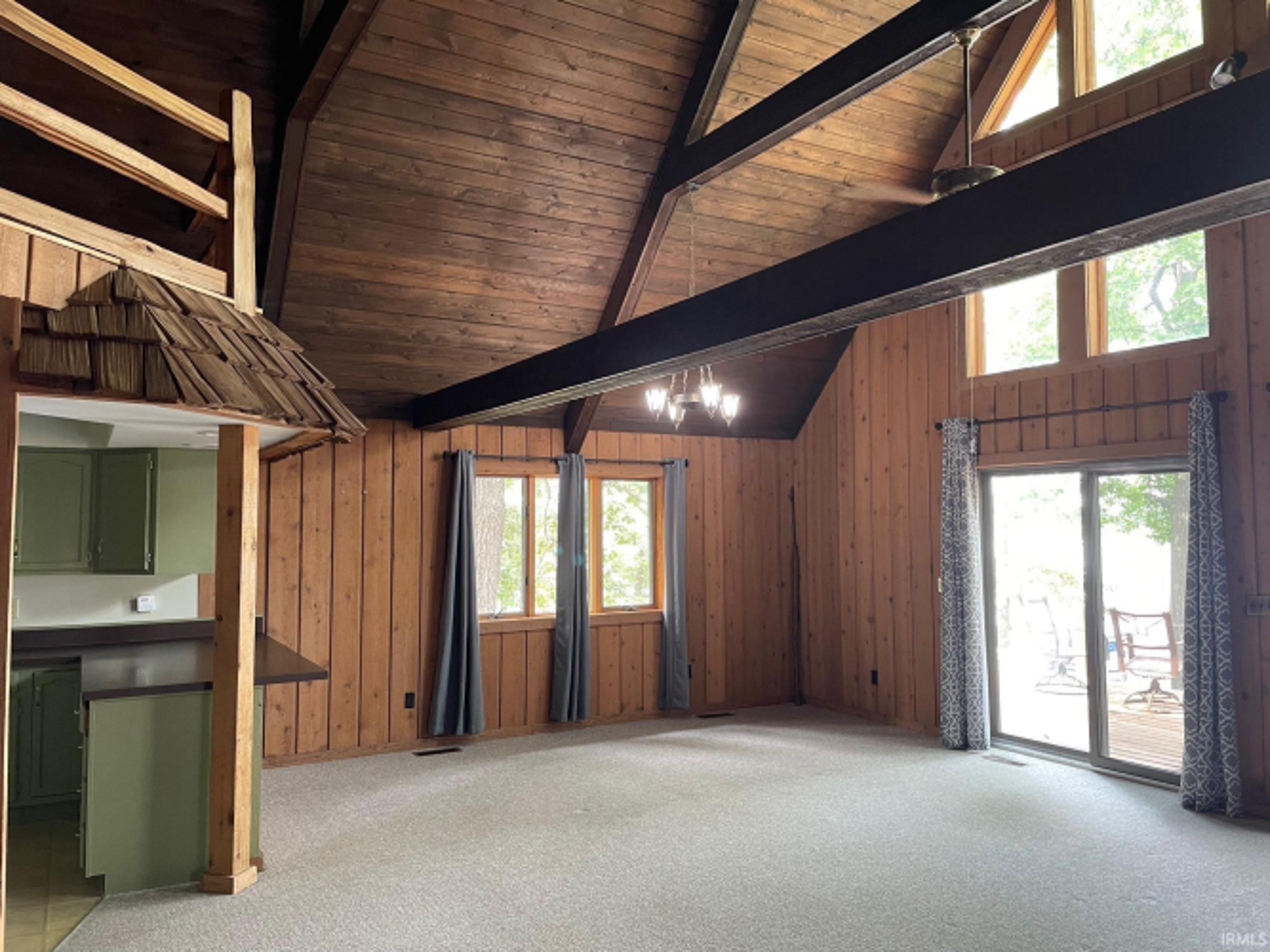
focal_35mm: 26
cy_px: 476
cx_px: 635
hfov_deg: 67.3
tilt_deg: +3.2
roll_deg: +0.6
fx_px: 954
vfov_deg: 53.0
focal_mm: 4.2
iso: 250
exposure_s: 1/60
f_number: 1.6
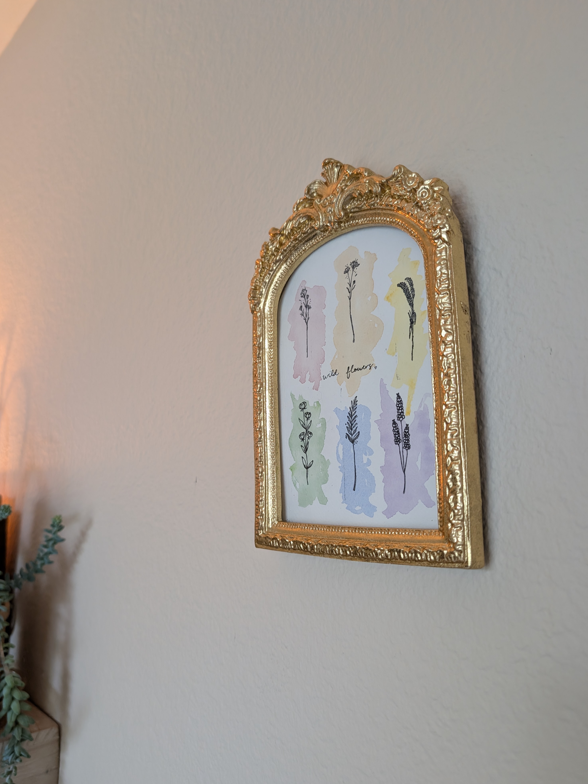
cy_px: 396
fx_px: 566
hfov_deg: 54.9
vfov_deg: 69.4
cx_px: 297
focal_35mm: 25
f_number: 1.68
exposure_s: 1/40
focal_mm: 6.9
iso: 272
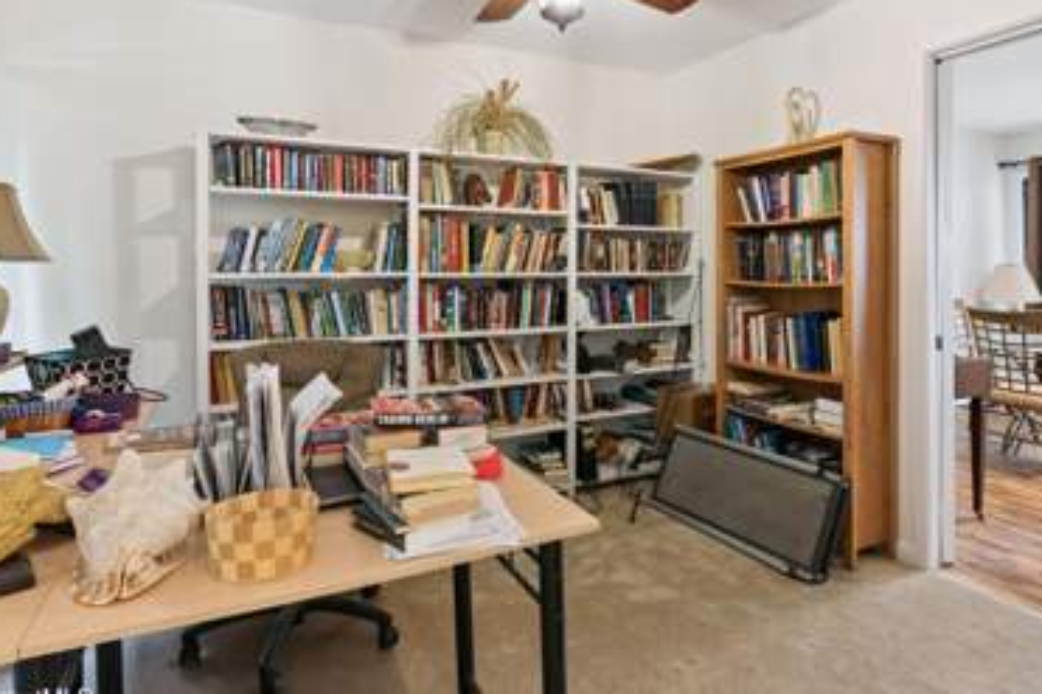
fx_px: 636
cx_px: 567
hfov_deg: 78.4
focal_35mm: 22
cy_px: 289
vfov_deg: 56.9
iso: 250
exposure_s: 1
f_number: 8
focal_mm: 17
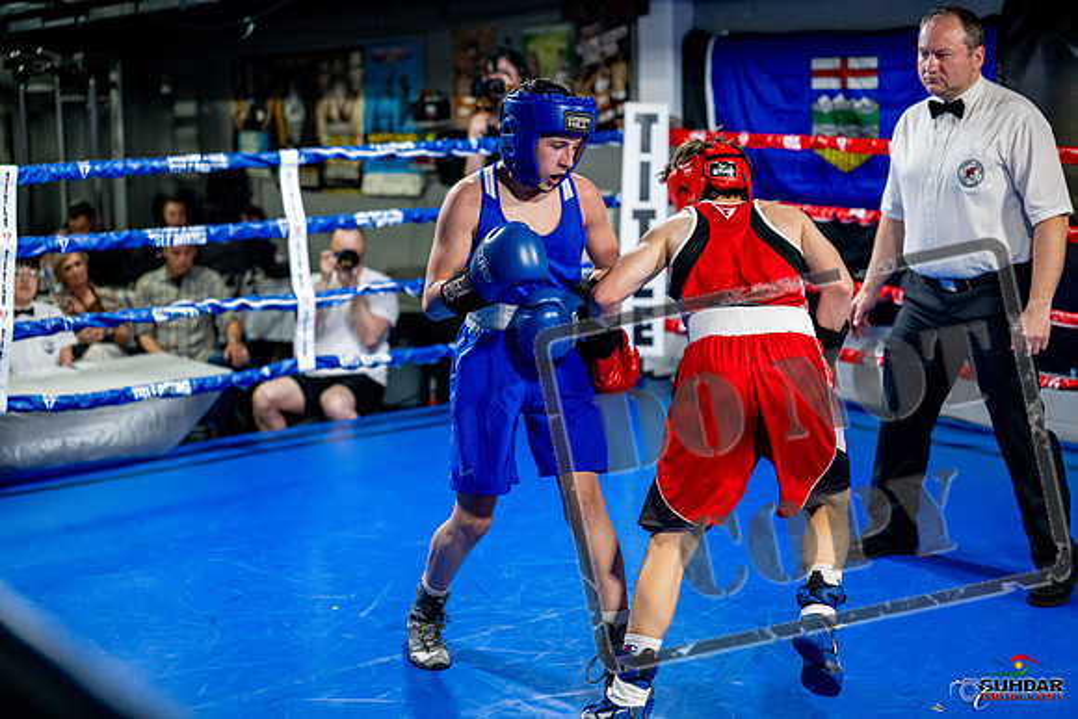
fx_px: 1587
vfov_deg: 25.5
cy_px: 360
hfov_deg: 37.5
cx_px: 539
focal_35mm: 53
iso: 4000
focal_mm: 53
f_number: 2
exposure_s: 1/1000
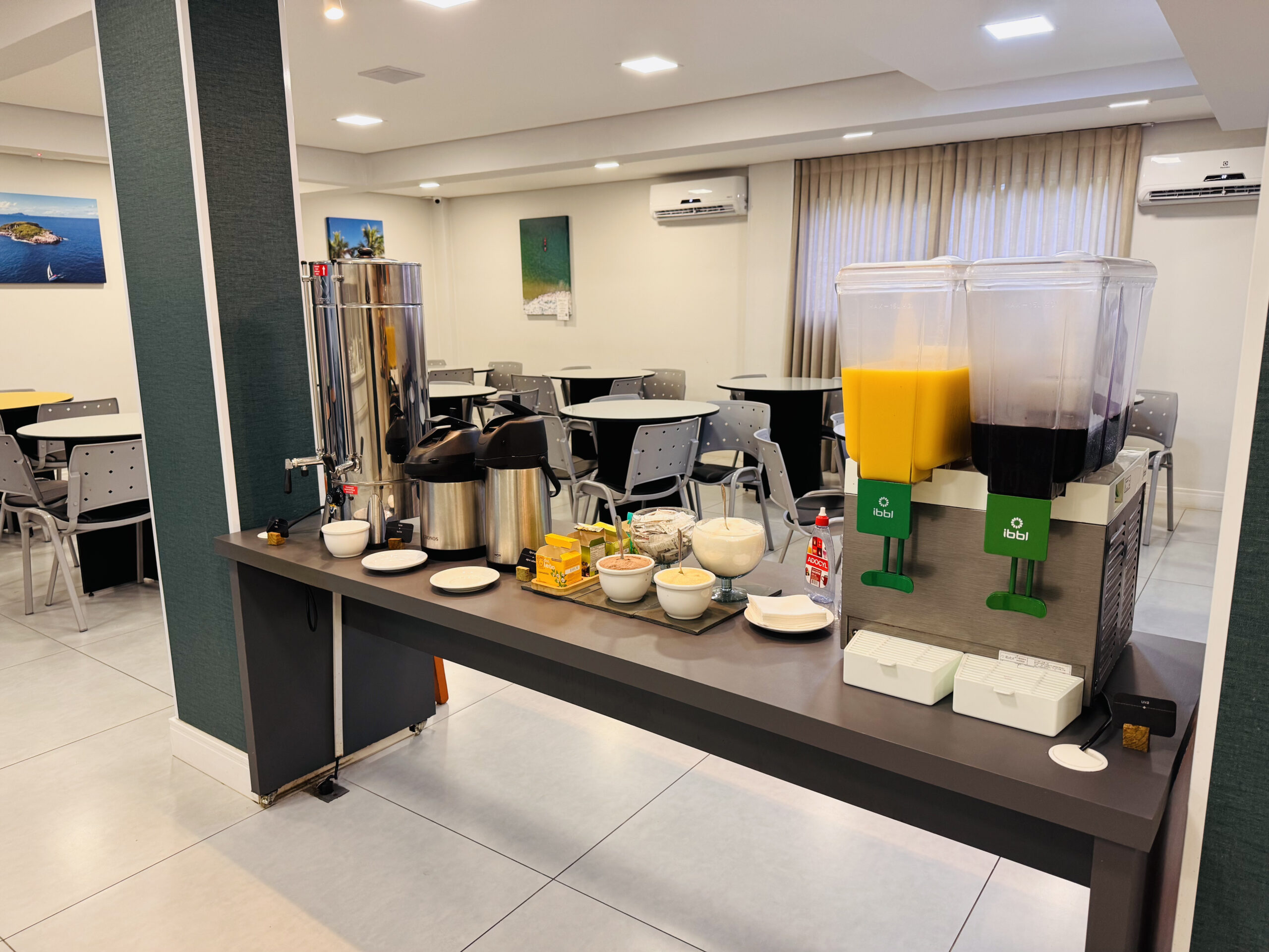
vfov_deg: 56.8
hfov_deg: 71.6
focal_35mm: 24
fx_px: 880
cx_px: 634
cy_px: 476
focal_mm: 6.76
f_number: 1.78
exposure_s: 1/60
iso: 125
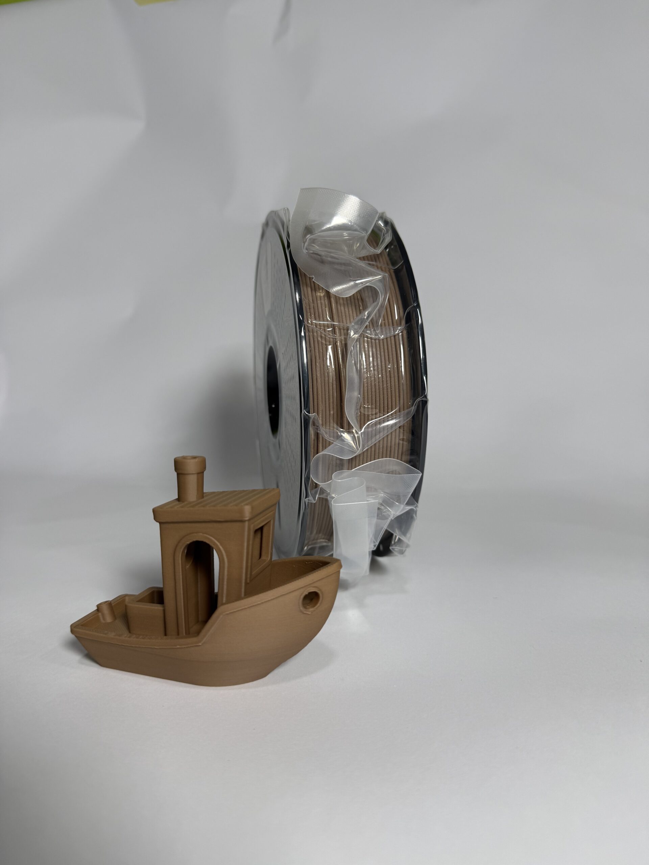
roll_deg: +0.3
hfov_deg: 56.8
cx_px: 324
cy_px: 432
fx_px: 600
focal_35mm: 24
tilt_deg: -5.9
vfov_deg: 71.6
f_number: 1.78
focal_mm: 6.76
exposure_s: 1/100
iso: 64
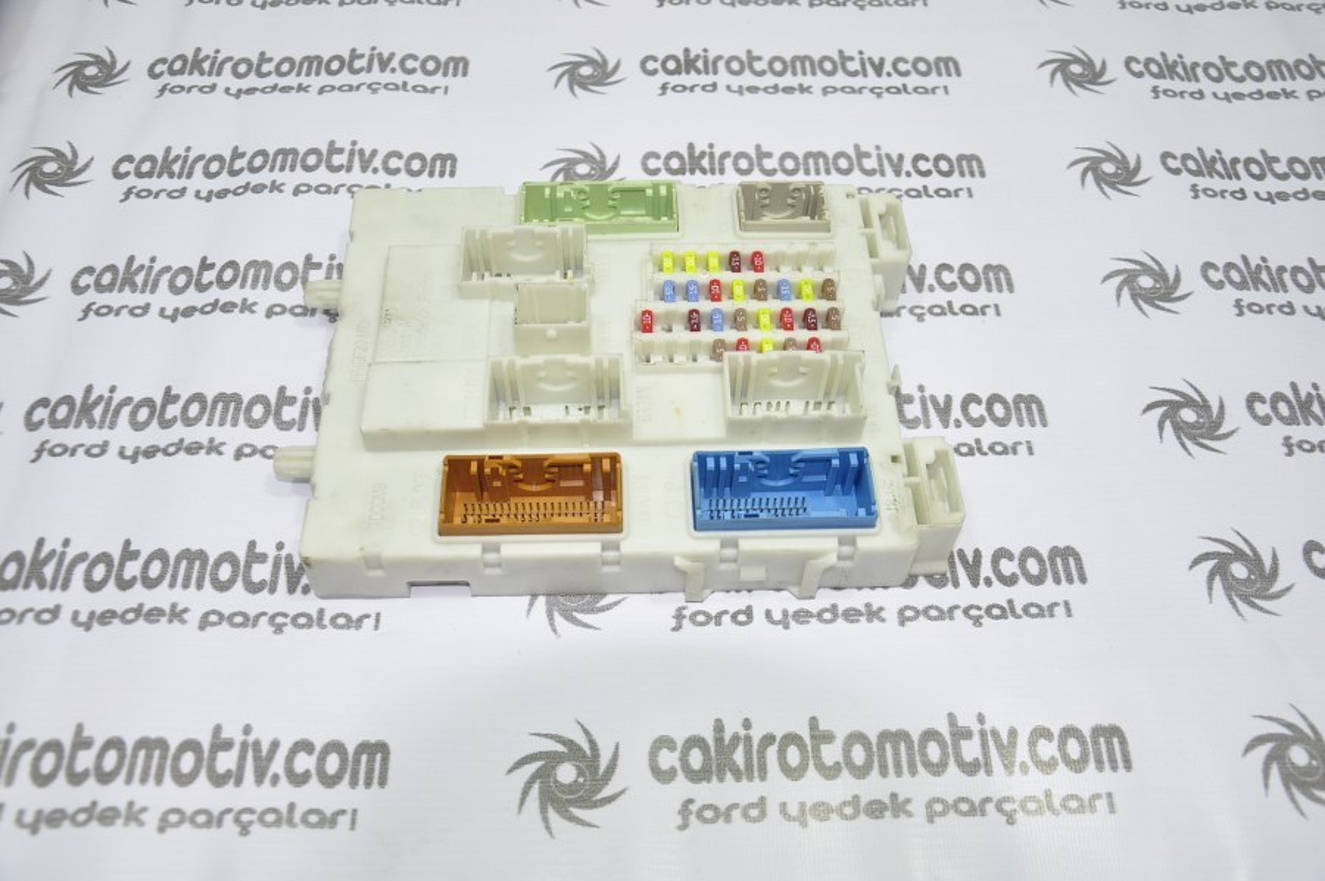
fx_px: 1213
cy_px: 440
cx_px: 662
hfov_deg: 57.3
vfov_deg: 39.9
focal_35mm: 33
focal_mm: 22
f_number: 4.5
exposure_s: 1/40
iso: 200
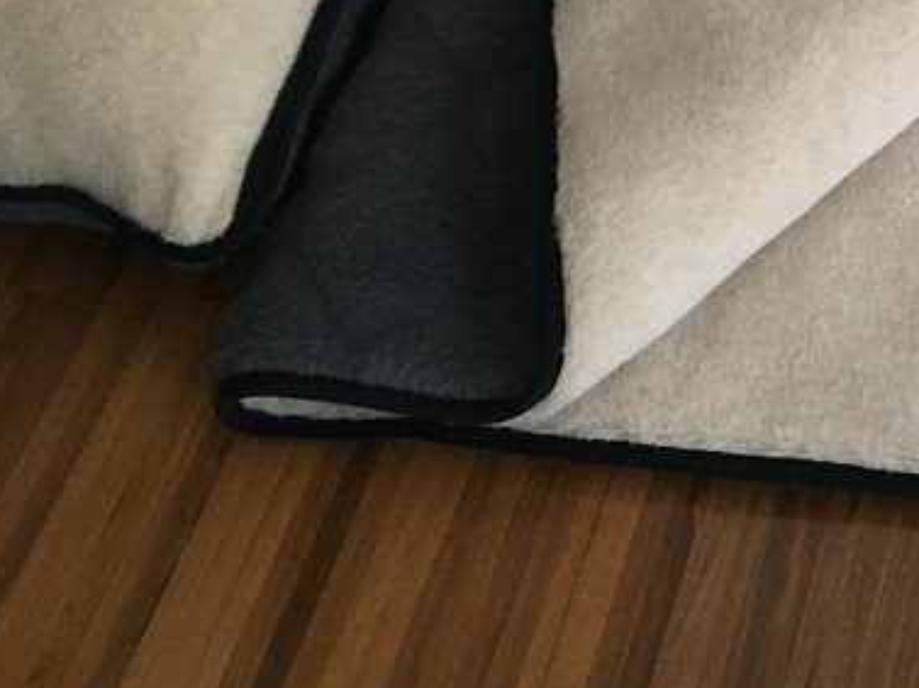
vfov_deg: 18.0
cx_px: 1087
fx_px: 2042
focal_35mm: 77
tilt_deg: -47.3
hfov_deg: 23.3
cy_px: -166
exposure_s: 1/33
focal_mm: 4.15
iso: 125
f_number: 2.2
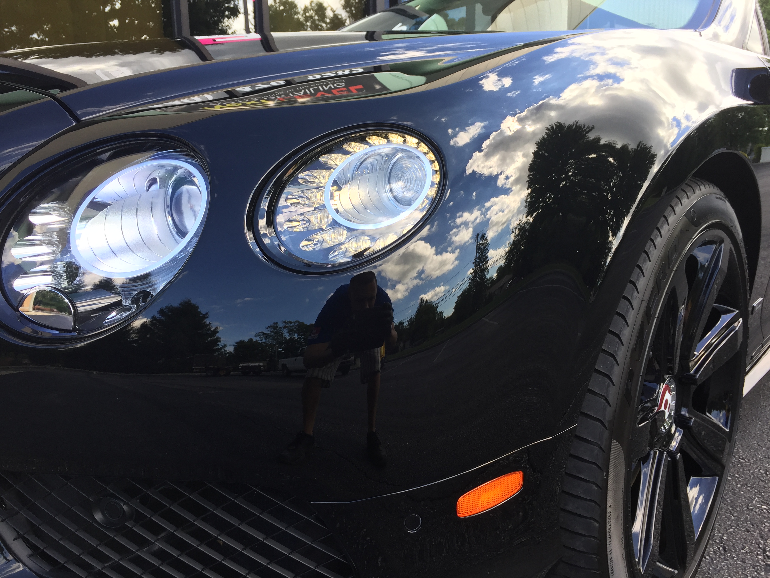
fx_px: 645
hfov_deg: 61.7
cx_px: 385
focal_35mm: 29
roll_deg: +0.0
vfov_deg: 48.2
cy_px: 289
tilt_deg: -10.7
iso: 32
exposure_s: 1/192
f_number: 2.2
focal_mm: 4.15
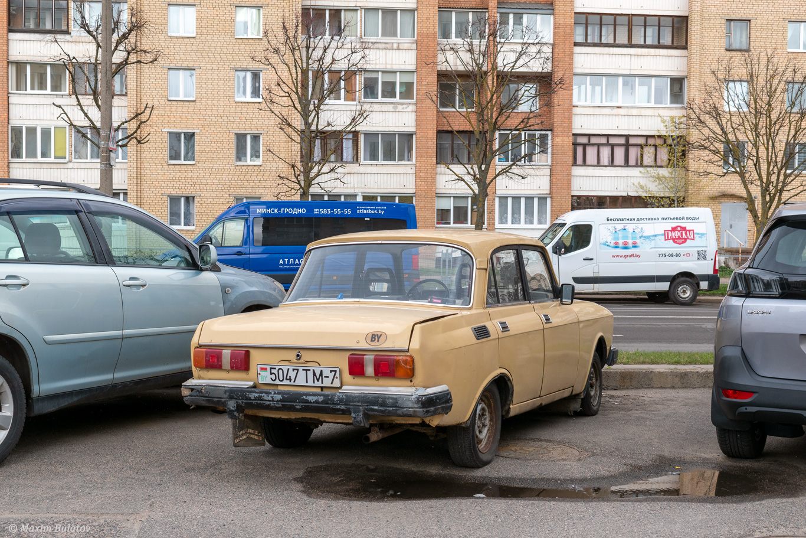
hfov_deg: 46.4
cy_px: 269
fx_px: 940
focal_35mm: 42
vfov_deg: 31.9
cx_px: 403
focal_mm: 28
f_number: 8
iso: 180
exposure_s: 1/250
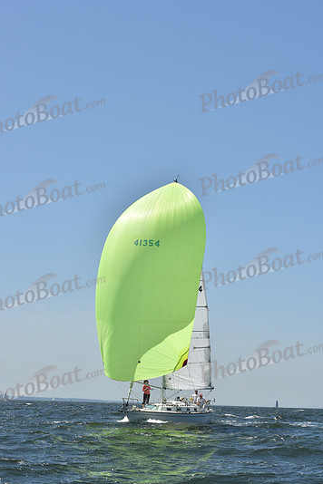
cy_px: 233
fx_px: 1023
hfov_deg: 17.9
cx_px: 153
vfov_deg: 26.6
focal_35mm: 76
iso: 250
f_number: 9
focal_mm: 70
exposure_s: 1/1250
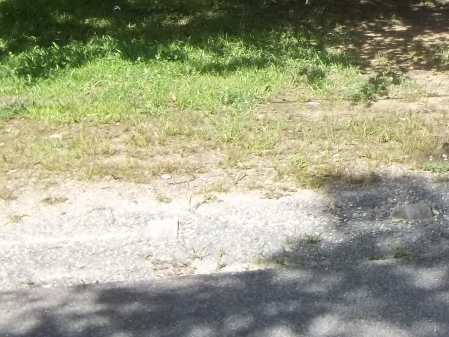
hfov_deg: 21.1
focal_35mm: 91
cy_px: -124
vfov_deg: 15.3
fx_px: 1180
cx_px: 405
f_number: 3.3
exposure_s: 1/320
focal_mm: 5.9
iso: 64
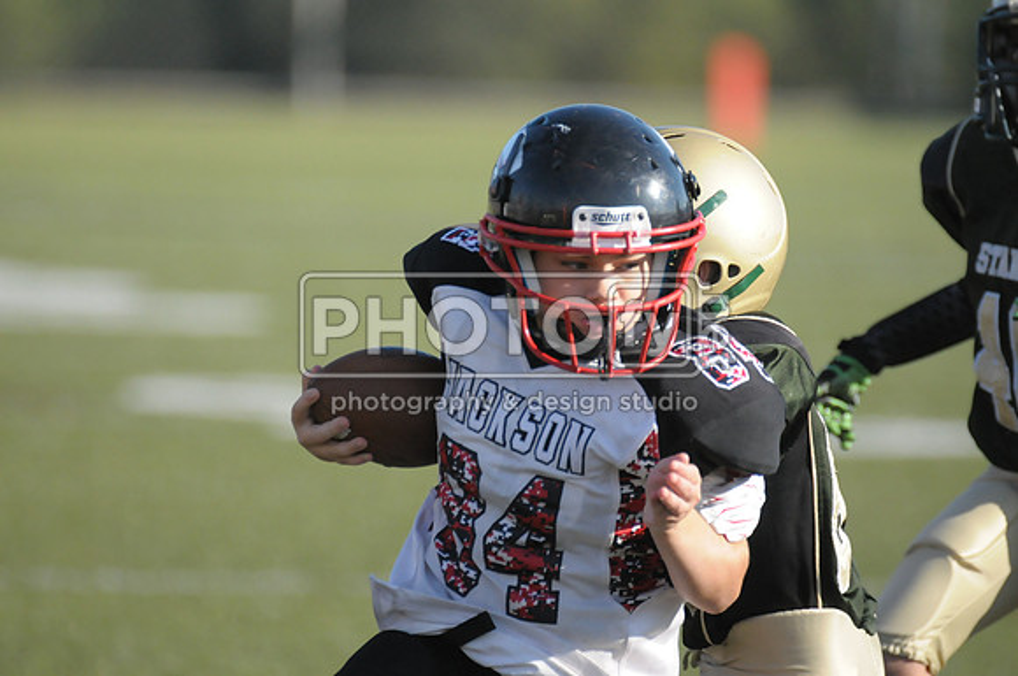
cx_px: 509
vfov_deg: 2.4
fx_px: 16096
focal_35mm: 570
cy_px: 338
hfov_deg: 3.6
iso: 1600
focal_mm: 380
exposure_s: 1/5000
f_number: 4
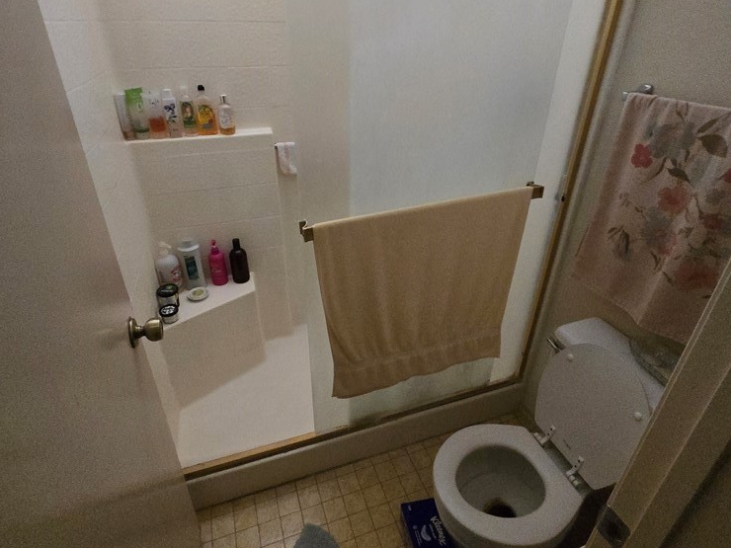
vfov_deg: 71.4
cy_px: 244
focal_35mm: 18
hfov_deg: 87.8
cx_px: 365
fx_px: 380
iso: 1000
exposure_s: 1/60
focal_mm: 2.2
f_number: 2.2
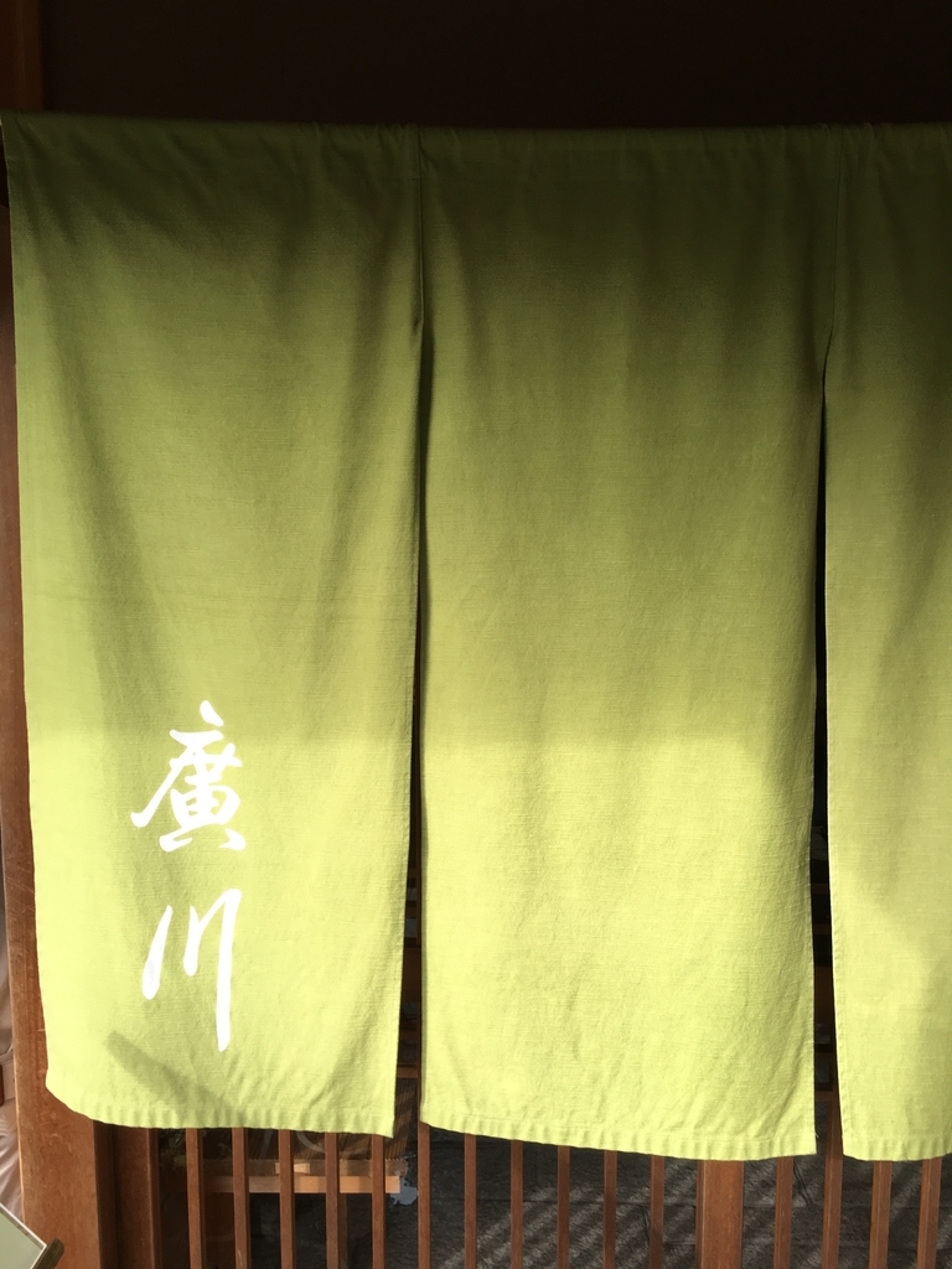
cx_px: 476
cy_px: 634
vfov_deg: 61.7
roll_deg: +0.1
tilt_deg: -7.4
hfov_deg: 48.2
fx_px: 1063
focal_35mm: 29
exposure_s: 1/120
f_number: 2.2
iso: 32
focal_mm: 4.15
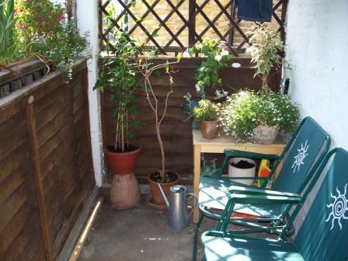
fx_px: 372
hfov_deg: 50.1
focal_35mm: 37
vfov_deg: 38.7
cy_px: 130
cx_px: 174
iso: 80
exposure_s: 1/60
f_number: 2.8
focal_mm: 7.8
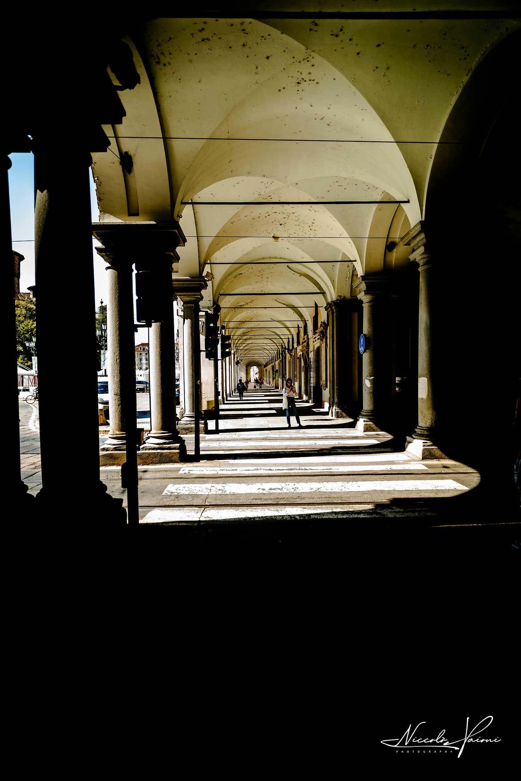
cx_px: 260
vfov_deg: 96.7
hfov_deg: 73.7
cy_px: 390
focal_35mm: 16
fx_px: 347
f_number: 1.8
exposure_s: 1/160
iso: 100
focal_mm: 16
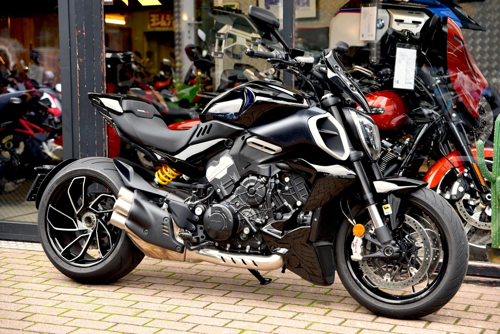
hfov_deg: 28.8
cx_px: 250
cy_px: 167
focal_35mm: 70
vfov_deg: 19.5
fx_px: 973
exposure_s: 1/60
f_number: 3.5
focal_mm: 70
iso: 200
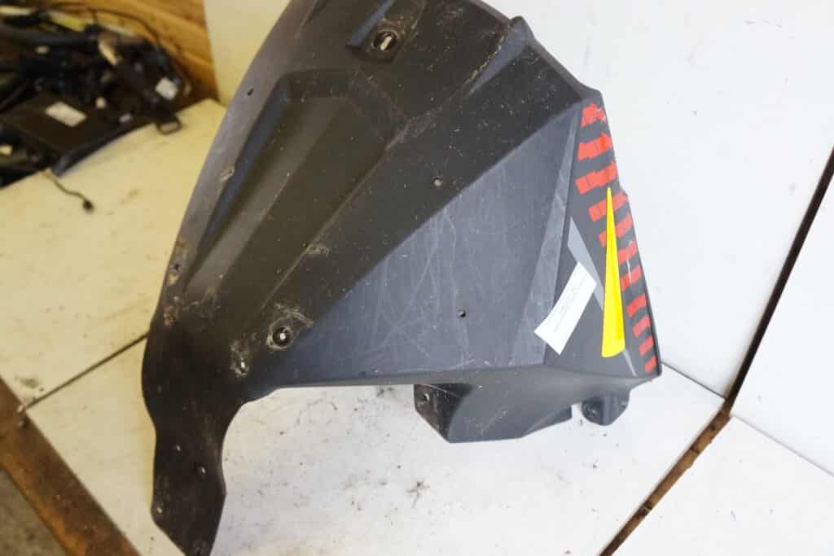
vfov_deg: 43.6
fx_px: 695
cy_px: 278
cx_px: 417
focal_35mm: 30
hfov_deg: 61.9
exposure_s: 1/60
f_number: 4
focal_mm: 20
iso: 1250
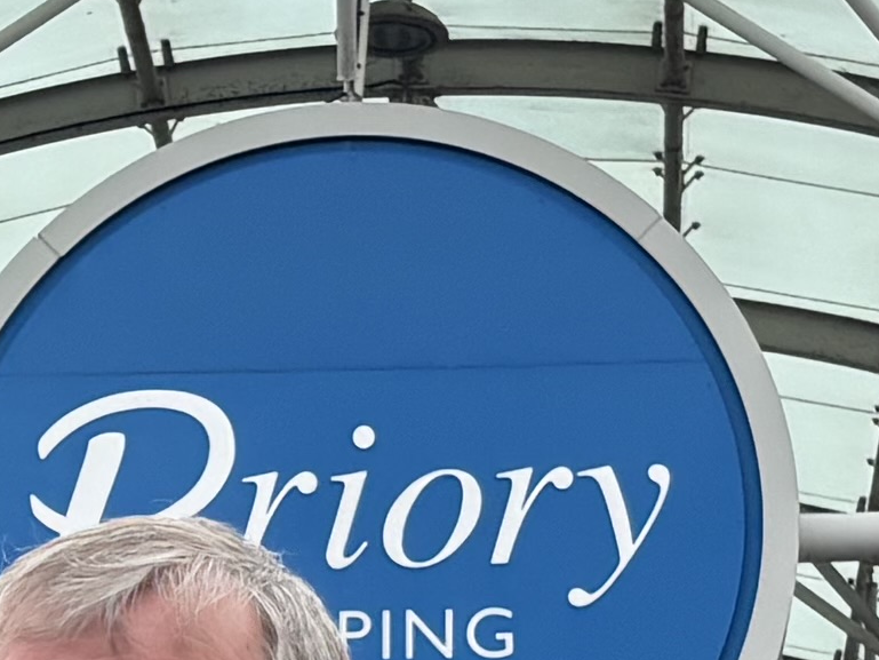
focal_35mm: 193
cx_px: 0
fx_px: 4902
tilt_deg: +12.9
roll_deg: -0.6
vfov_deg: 7.6
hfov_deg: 10.2
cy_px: 919
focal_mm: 5.96
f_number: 1.6
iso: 50
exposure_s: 1/1007
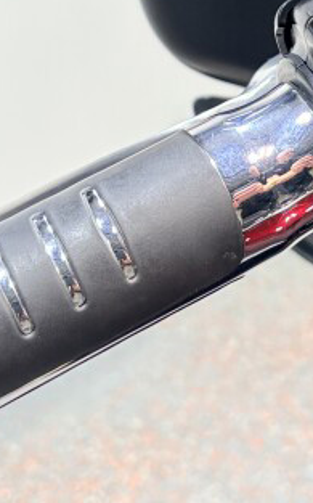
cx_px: 272
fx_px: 1286
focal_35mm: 94
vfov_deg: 21.5
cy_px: 27
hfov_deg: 13.8
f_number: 1.6
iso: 50
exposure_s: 1/120
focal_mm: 5.96
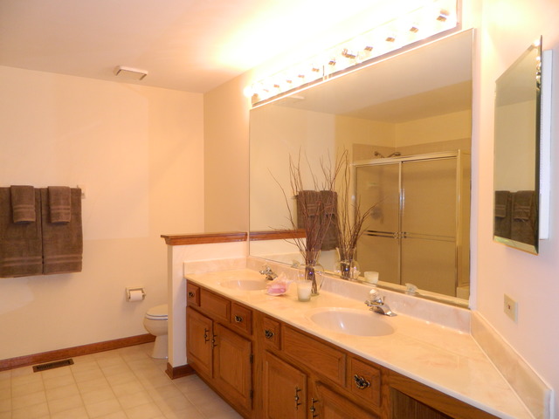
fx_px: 404
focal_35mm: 25
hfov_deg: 69.4
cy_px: 210
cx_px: 280
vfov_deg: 54.9
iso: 200
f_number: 3.1
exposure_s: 1/30
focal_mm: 4.5
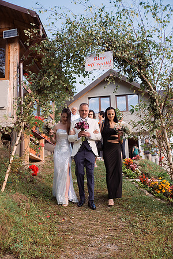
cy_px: 130
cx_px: 86
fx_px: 324
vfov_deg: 43.6
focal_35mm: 45
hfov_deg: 29.9
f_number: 3.5
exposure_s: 1/500
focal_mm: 45
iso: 250
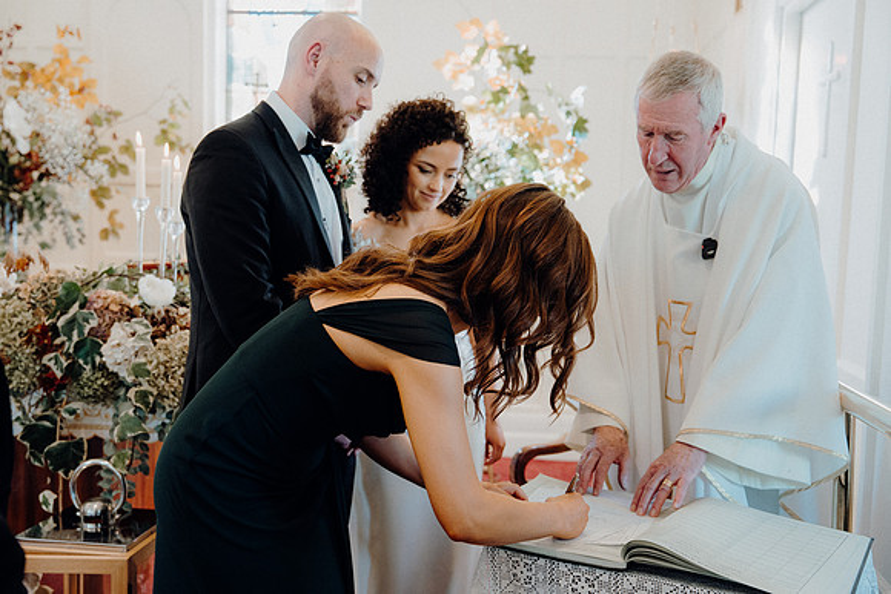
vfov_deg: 35.1
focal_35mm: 38
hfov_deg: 50.7
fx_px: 941
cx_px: 446
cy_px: 297
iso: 1600
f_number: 3.5
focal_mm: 38
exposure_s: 1/160
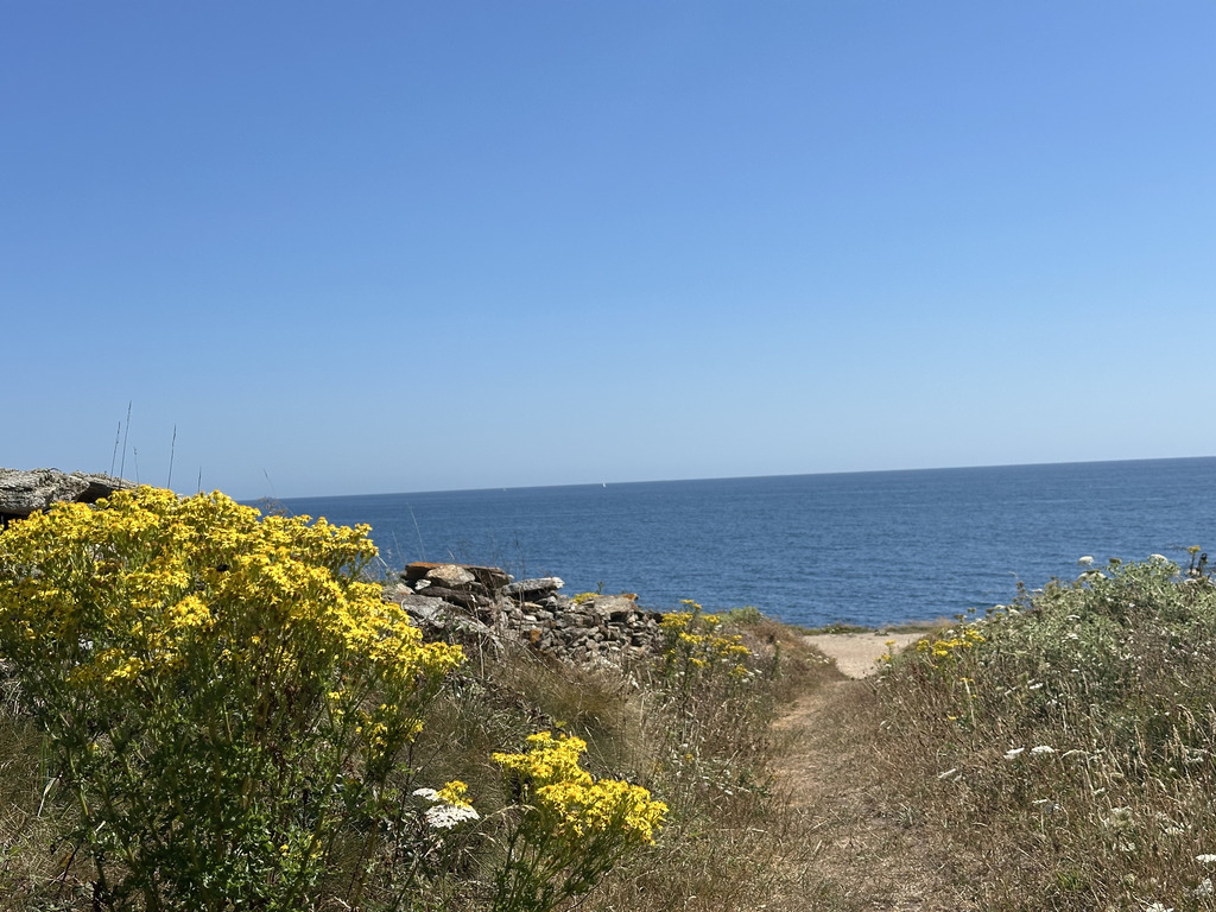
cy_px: 456
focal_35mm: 48
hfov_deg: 39.7
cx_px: 608
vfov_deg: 30.3
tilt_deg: +0.4
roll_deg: +2.2
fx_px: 1686
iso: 64
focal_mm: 6.86
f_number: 1.78
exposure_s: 1/6211
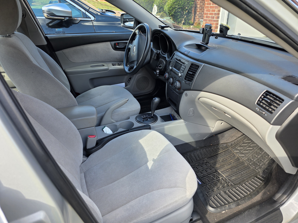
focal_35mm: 23
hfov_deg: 73.9
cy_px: 112
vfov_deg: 58.9
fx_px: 198
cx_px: 149
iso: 32
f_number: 1.7
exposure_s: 1/180
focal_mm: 6.3
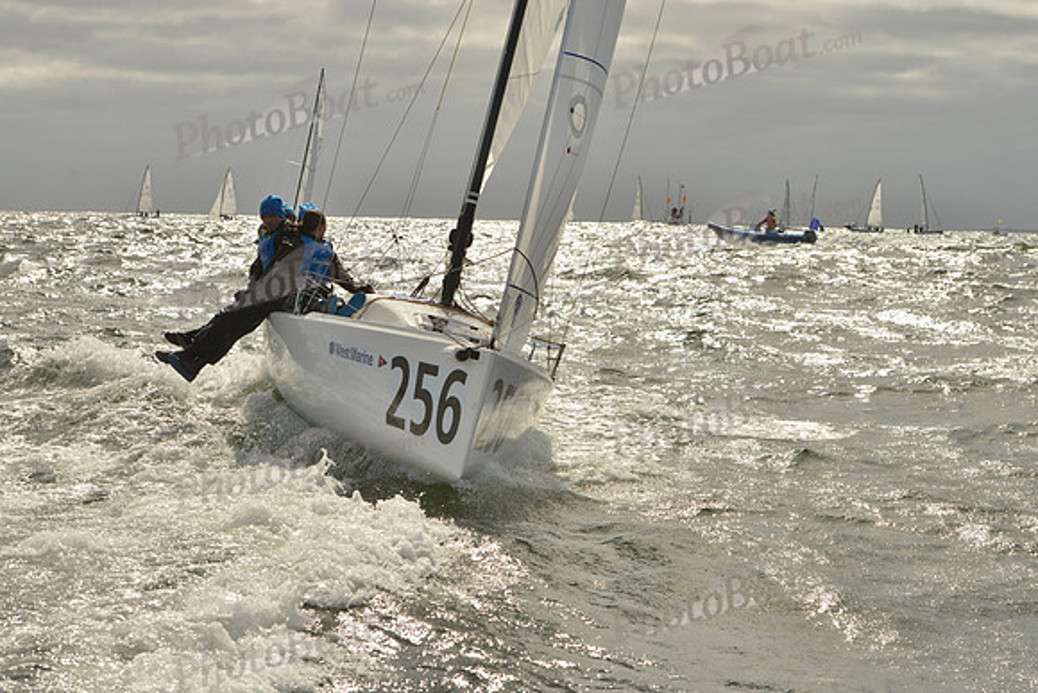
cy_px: 346
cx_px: 519
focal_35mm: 70
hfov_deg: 28.8
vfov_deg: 19.5
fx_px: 2019
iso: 400
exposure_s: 1/2000
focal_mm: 70
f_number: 10
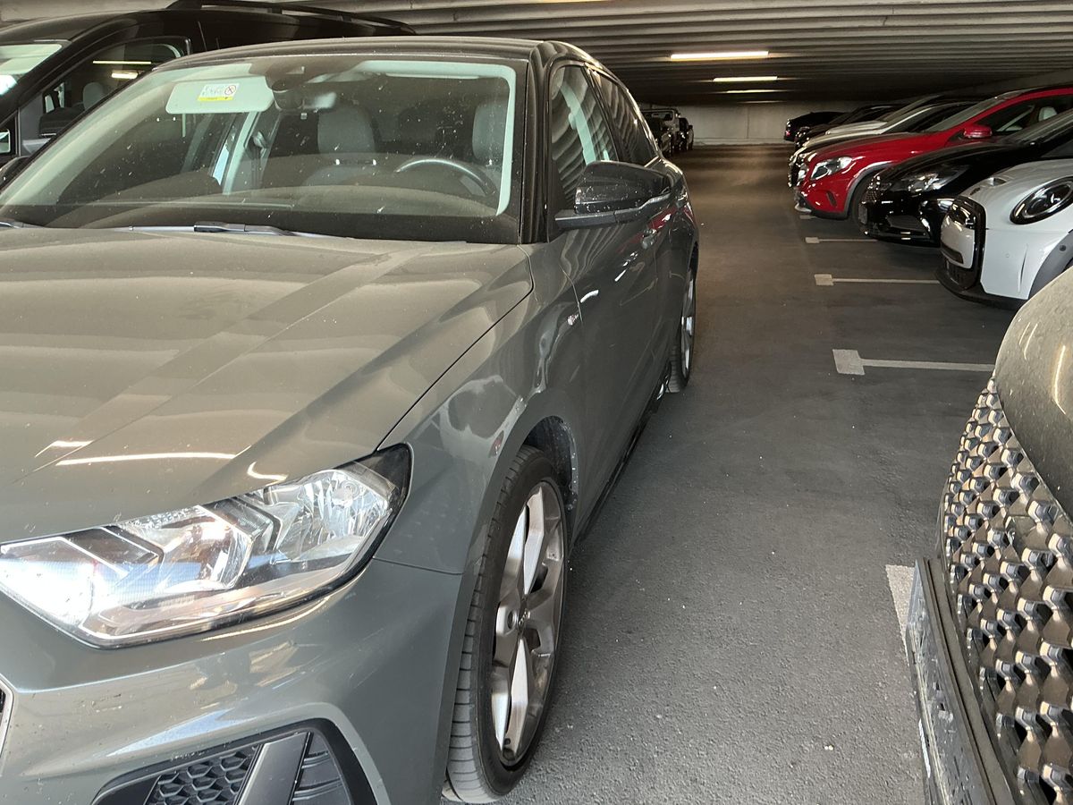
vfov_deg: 49.7
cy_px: 402
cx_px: 536
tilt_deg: -15.3
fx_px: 868
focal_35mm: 28
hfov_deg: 63.4
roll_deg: -1.6
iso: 50
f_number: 1.8
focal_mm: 3
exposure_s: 1/50
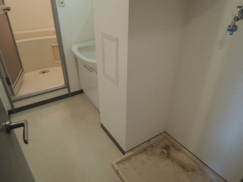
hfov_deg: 71.6
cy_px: 91
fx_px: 168
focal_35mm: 24
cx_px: 122
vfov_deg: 56.8
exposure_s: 1/60
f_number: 2.2
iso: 320
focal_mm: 4.3
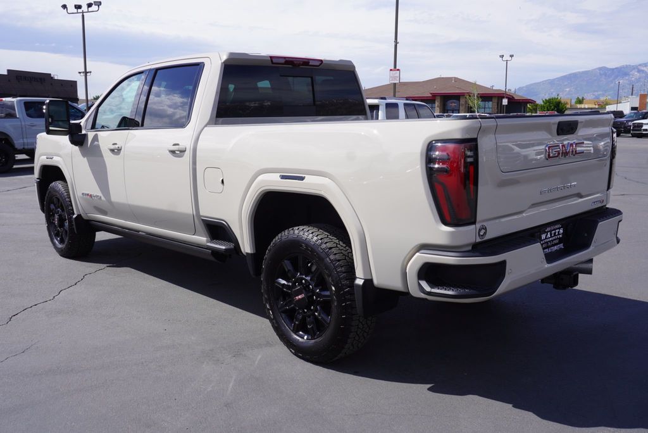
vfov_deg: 40.0
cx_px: 324
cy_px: 216
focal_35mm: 33
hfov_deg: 57.2
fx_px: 594
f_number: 10
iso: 100
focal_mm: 22
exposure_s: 1/160
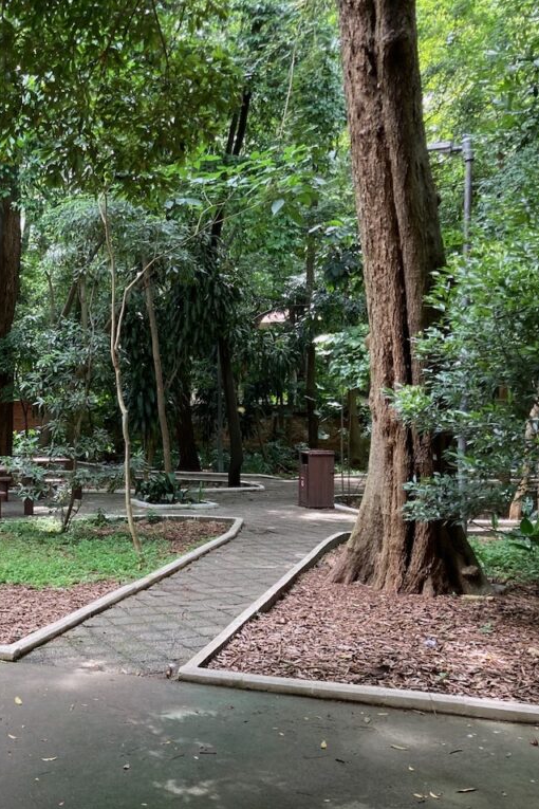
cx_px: 31
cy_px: 405
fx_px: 876
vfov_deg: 49.6
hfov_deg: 32.1
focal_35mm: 39
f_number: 1.8
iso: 80
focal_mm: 3.99
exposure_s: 1/88
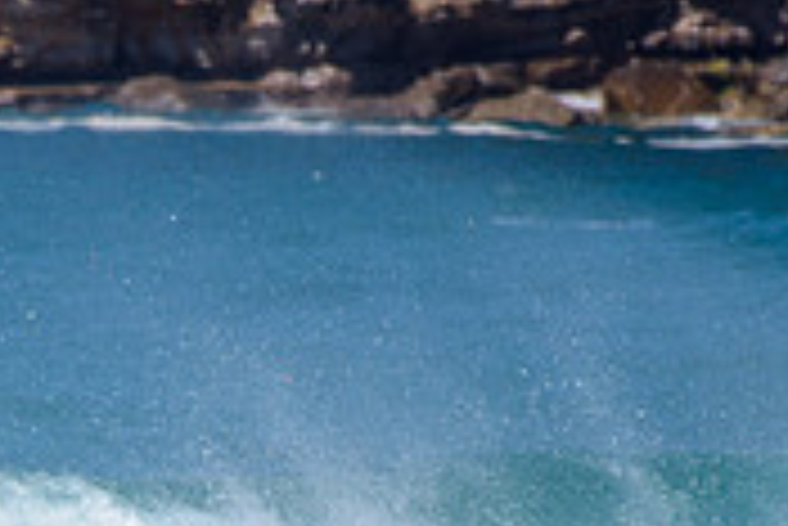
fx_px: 44426
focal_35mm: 2028
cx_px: -43
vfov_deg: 0.7
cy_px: 665
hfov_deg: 1.0
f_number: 5.6
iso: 100
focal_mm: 500
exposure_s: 1/2000
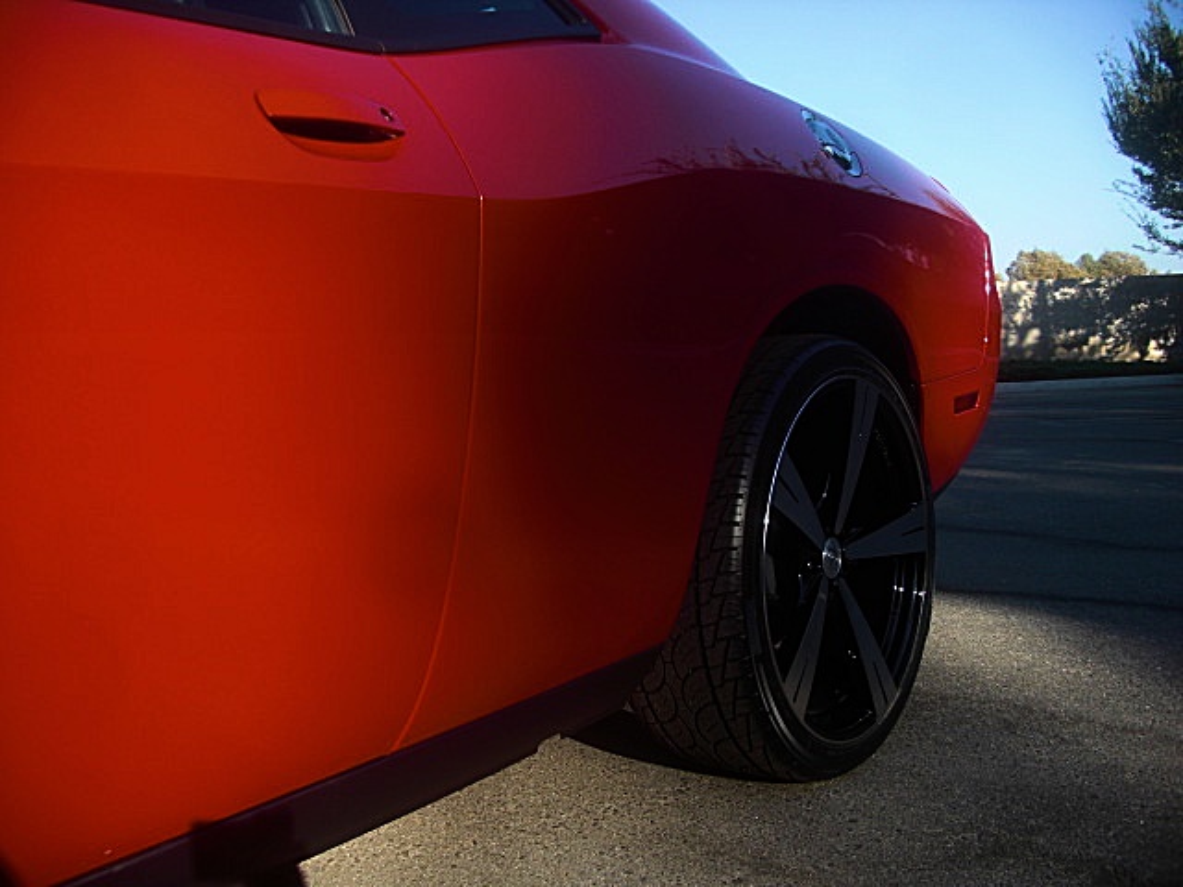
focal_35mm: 36
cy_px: 444
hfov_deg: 51.4
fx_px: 1230
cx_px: 592
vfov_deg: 39.7
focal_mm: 6.3
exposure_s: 1/400
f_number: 2.8
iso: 50
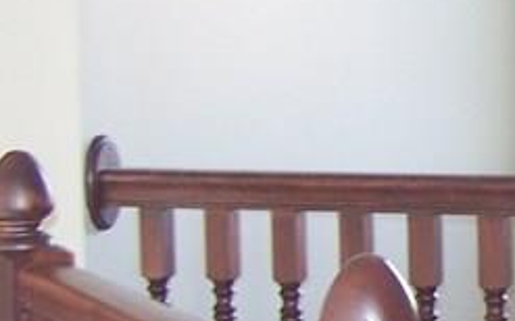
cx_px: 934
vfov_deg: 7.8
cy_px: 186
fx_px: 2342
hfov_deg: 11.6
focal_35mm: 167
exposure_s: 1/30
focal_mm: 6.3
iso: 140
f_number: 2.8
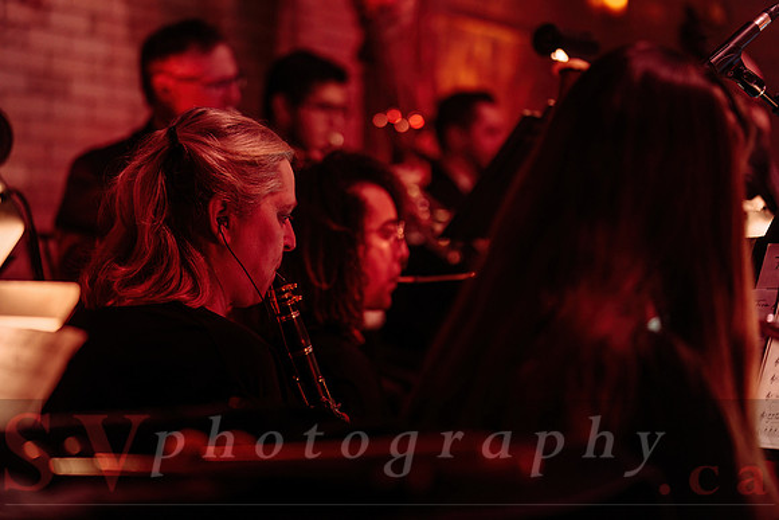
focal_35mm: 90
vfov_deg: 15.2
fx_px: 1948
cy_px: 260
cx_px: 390
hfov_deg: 22.6
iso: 1600
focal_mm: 90
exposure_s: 1/80
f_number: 2.8
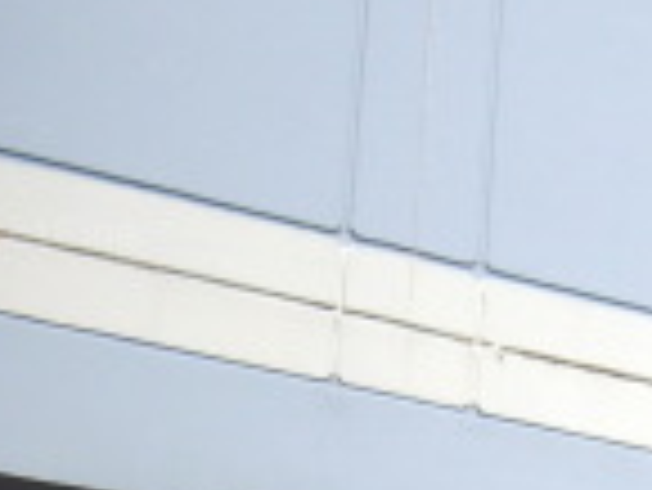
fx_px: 2639
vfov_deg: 10.3
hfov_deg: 13.0
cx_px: 1115
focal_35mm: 140
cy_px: 688
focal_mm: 6.2
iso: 80
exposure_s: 1/400
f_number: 2.8
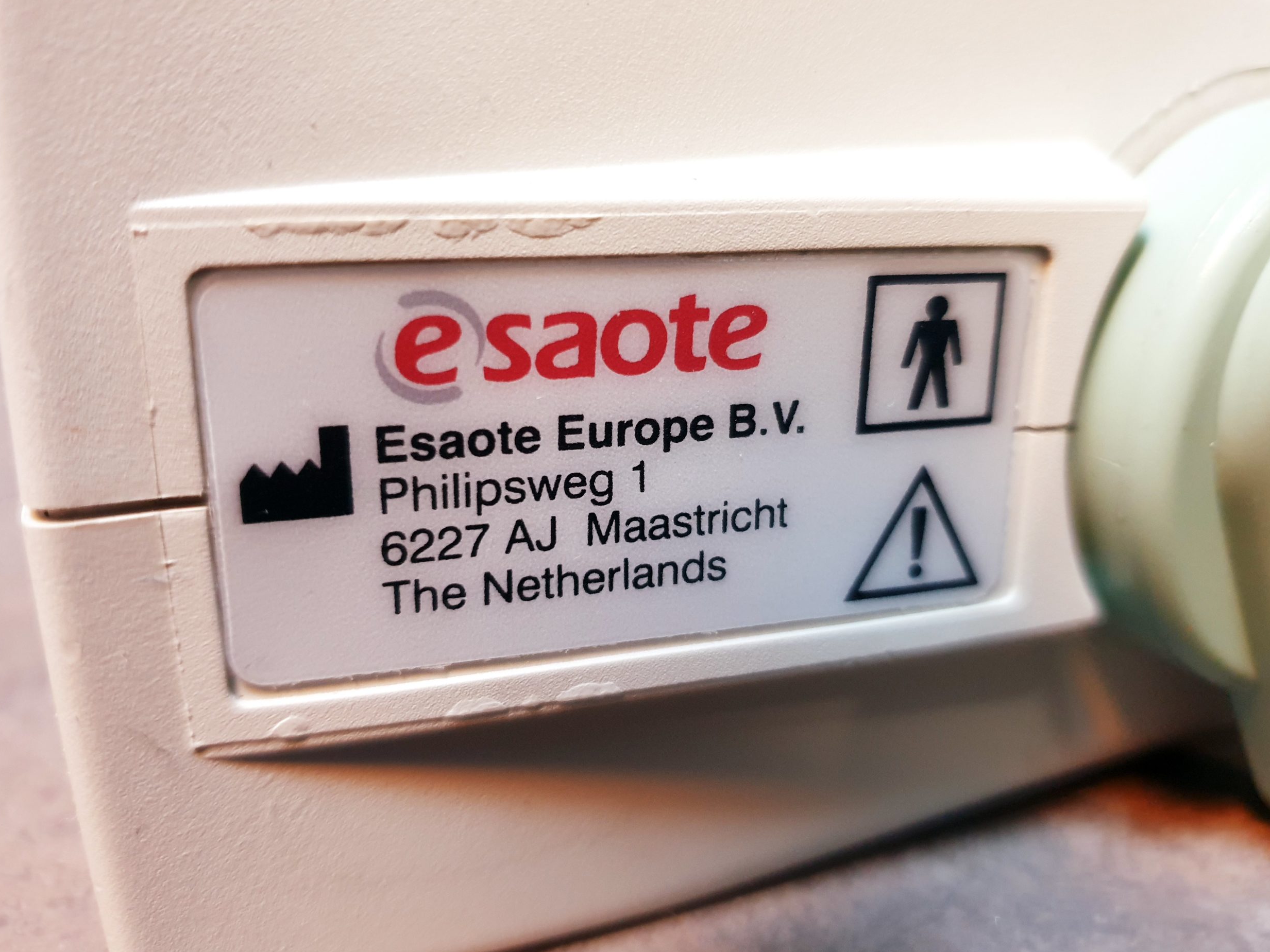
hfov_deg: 65.3
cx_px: 623
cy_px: 472
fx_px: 991
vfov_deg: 51.4
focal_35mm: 27
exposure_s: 1/50
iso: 250
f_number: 1.5
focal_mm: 4.3
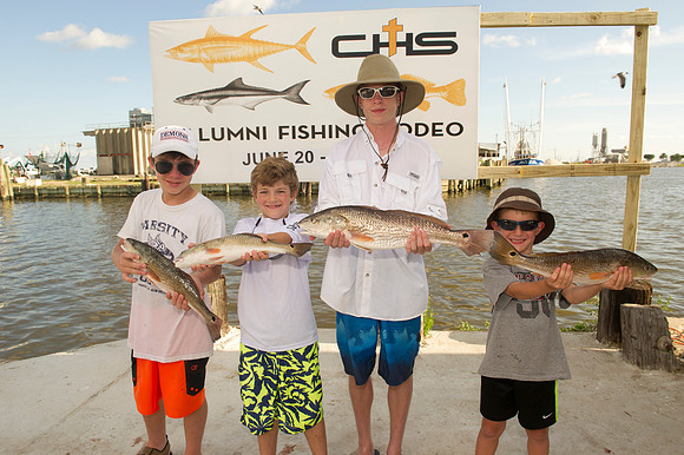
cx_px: 342
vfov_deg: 53.1
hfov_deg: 73.8
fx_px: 456
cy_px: 228
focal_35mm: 24
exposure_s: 1/250
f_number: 10
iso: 400
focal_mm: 24
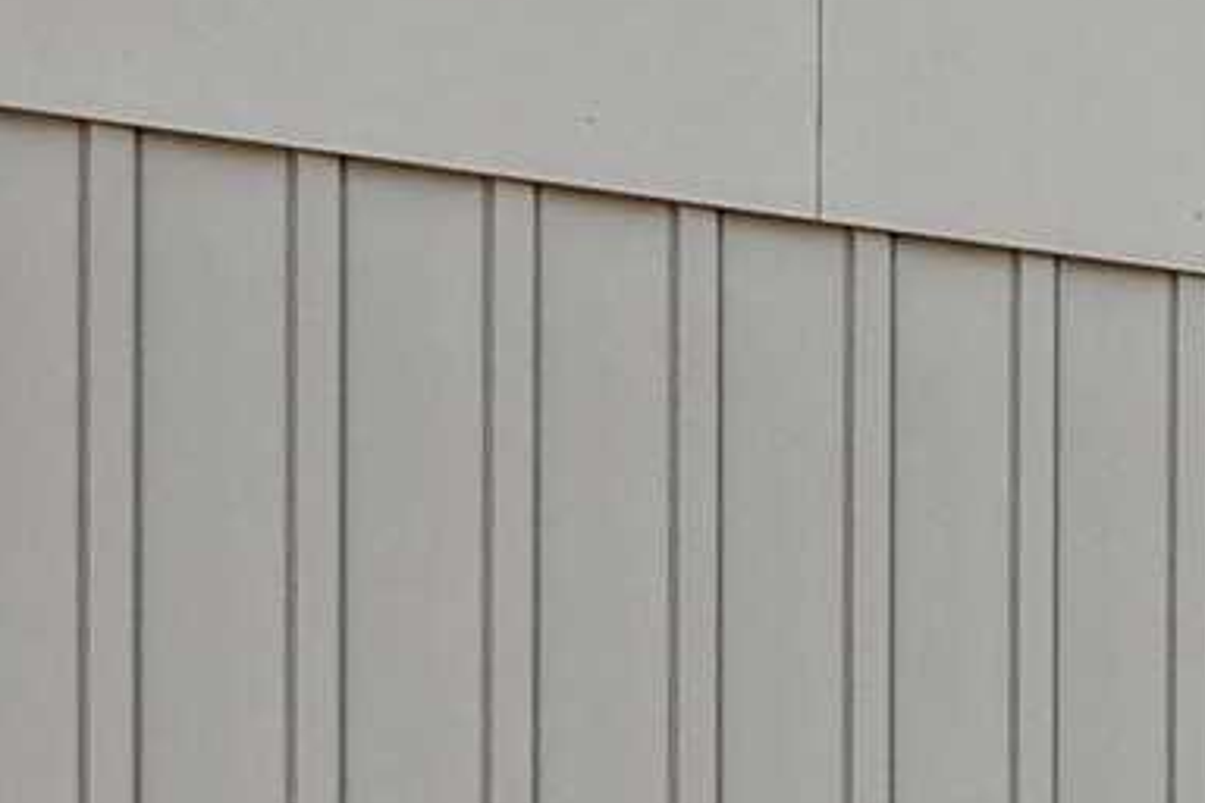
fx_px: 3749
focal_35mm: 112
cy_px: 1109
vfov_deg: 11.8
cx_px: 3286
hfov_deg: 12.2
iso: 400
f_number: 7.1
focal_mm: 14
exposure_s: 1/500
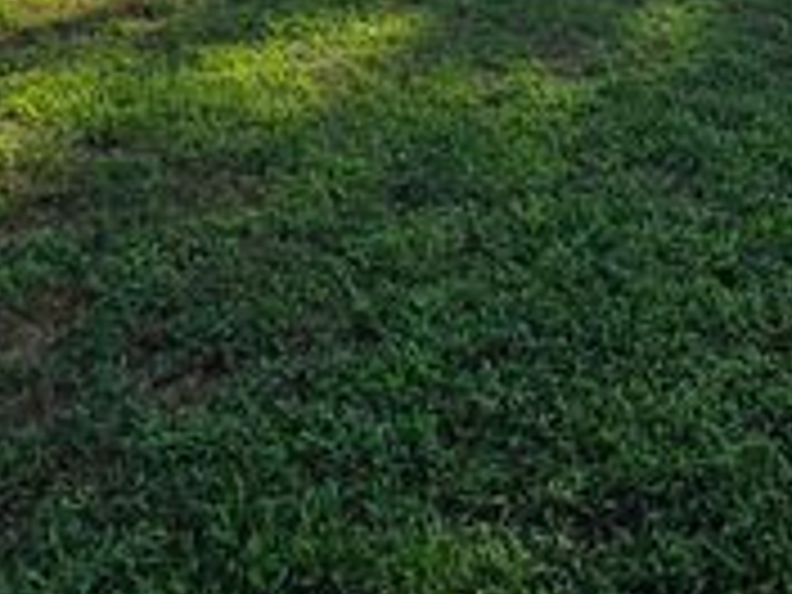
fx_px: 847
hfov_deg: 49.6
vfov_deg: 31.2
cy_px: -151
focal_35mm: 37
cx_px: 500
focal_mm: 2.2
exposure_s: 1/1894
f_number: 1.9
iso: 40
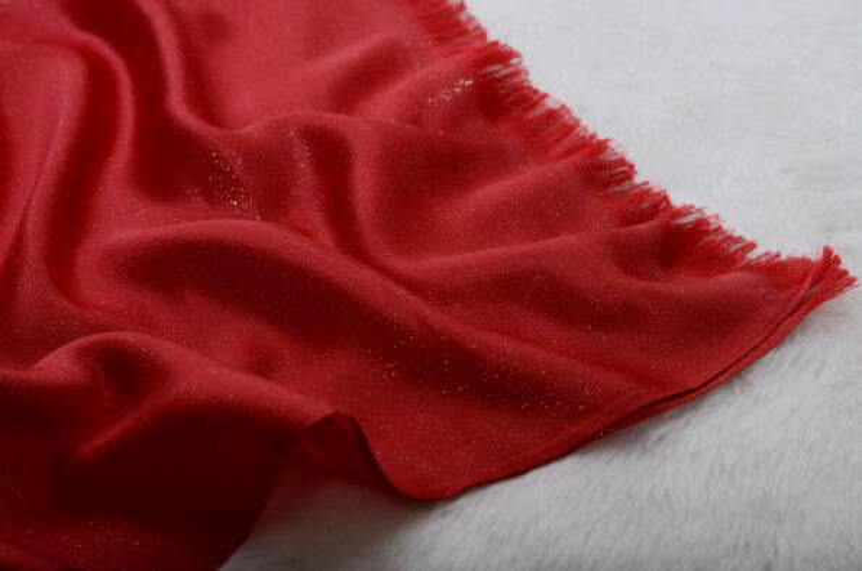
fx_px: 1792
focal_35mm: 75
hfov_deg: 27.0
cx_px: 431
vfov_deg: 18.1
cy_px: 286
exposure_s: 1/250
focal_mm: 50
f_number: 6.3
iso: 200
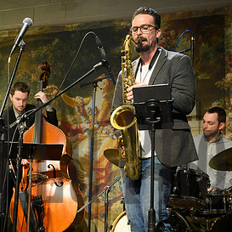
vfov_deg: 30.8
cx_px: 89
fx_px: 417
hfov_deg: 31.0
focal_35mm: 55
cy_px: 160
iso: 5000
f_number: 3.5
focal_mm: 30.5
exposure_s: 1/125
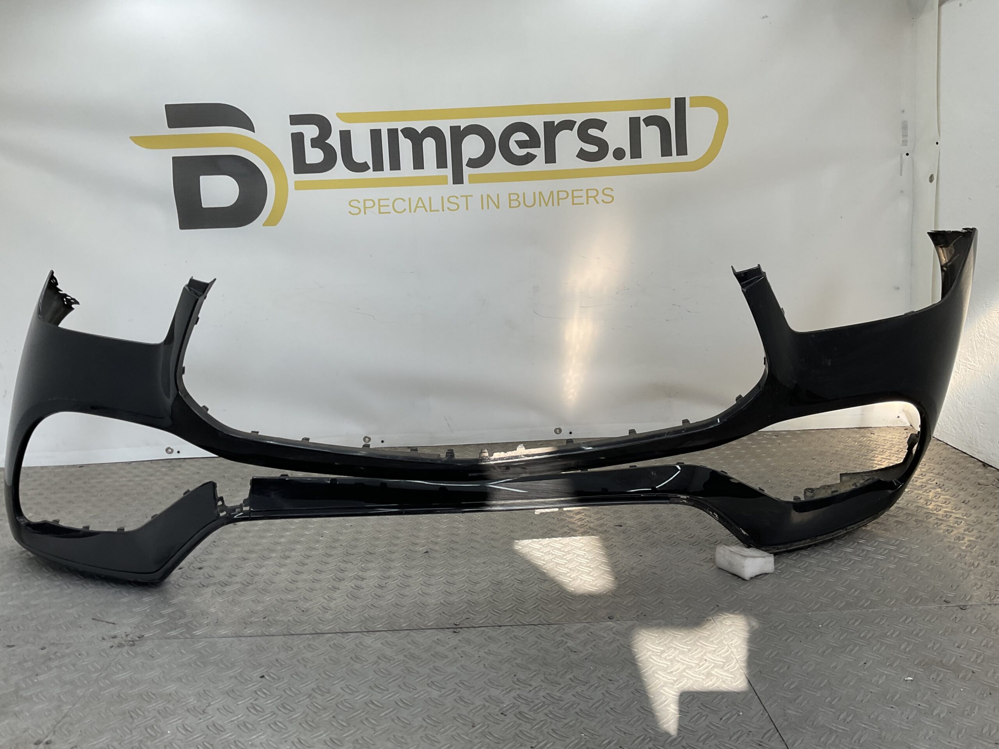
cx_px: 500
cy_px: 374
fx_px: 837
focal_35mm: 29
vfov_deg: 48.2
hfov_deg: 61.7
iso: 16
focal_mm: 3
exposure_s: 1/209
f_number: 1.8
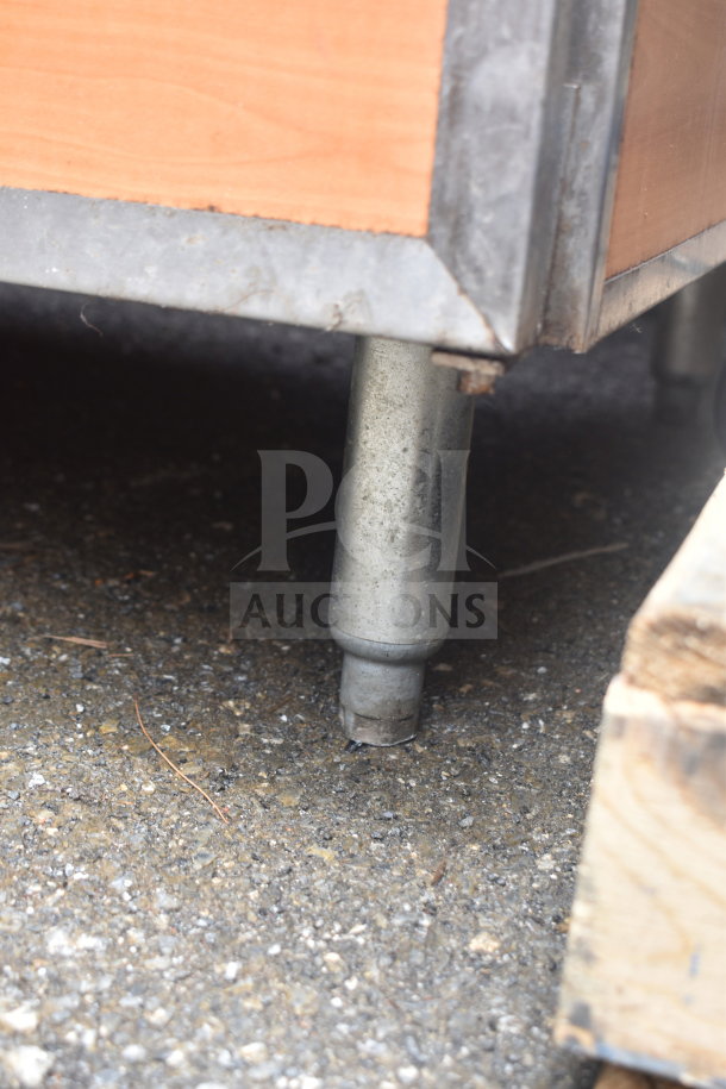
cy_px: 544
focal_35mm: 54
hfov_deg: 25.1
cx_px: 363
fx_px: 1633
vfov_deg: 36.9
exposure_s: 1/125
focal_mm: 36
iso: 200
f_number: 5.6
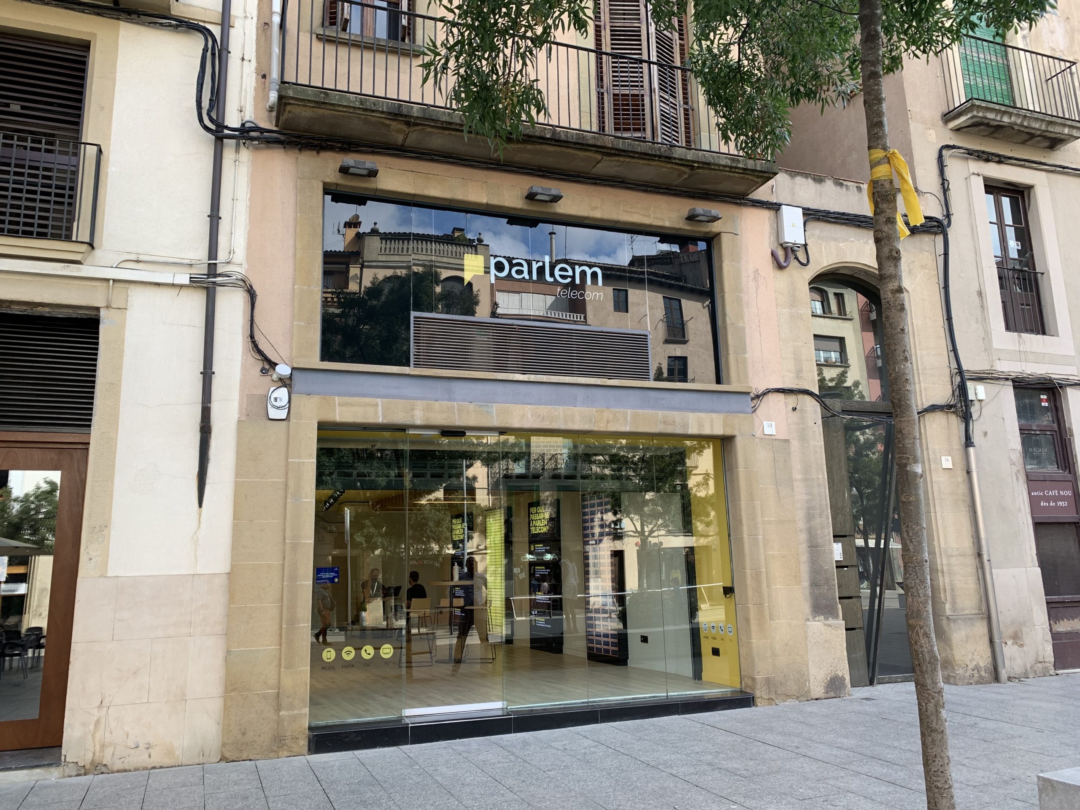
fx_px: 811
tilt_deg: +11.1
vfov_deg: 53.1
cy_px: 405
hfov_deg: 67.3
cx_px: 540
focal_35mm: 26
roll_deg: +1.1
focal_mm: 4.25
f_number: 1.8
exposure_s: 1/253
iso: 25
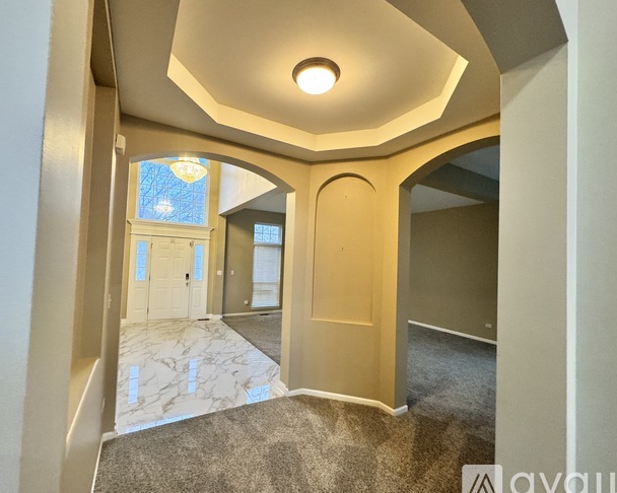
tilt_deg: +2.0
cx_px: 288
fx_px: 274
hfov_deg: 96.7
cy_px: 252
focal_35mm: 15
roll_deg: -2.9
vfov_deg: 84.0
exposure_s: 1/60
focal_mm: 2.22
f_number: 2.2
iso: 400
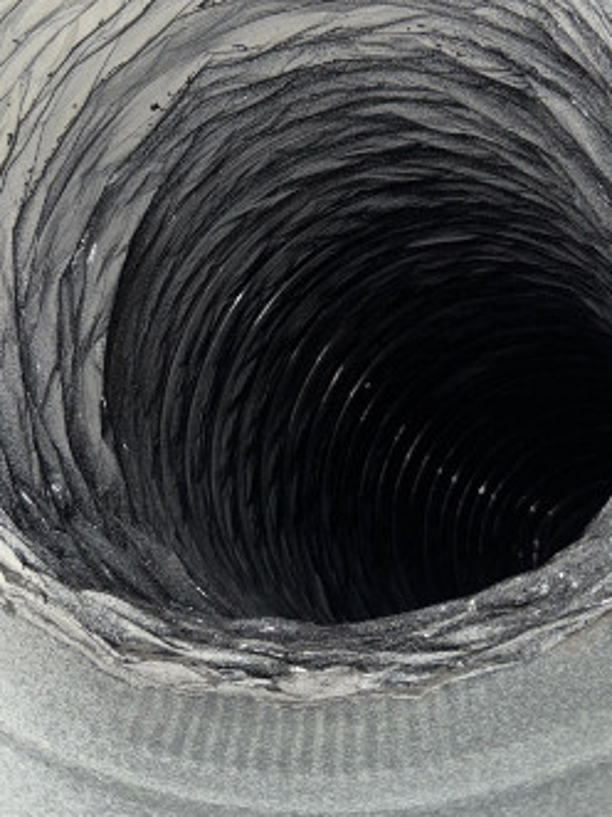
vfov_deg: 53.7
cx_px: 325
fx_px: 802
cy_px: 339
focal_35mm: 34
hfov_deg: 41.8
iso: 50
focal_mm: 4.2
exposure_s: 1/121
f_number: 1.8
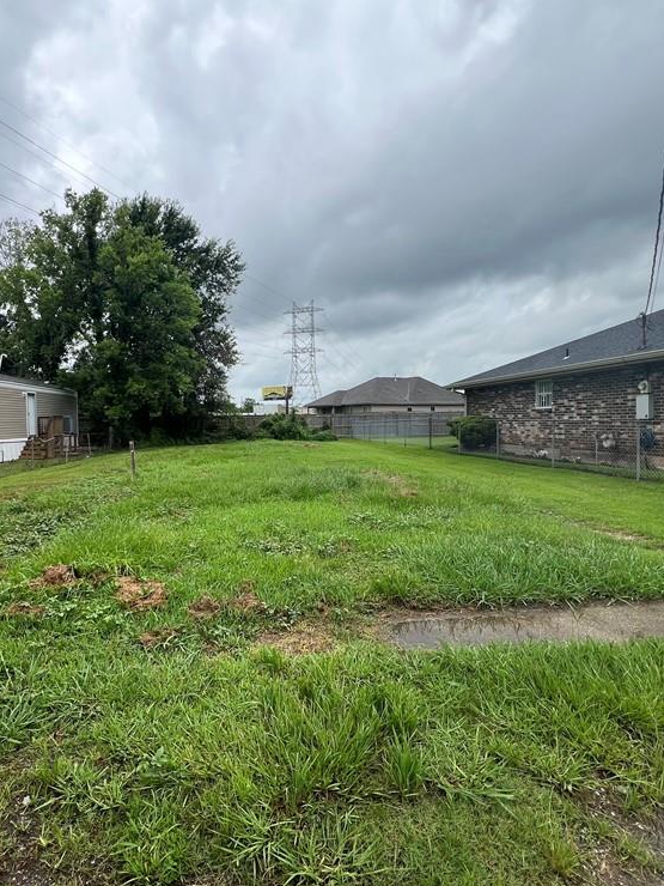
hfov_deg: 70.8
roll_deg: +0.9
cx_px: 264
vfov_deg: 87.8
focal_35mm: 18
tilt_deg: -2.9
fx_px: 460
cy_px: 439
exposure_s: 1/669
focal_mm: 1.57
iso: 32
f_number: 1.8
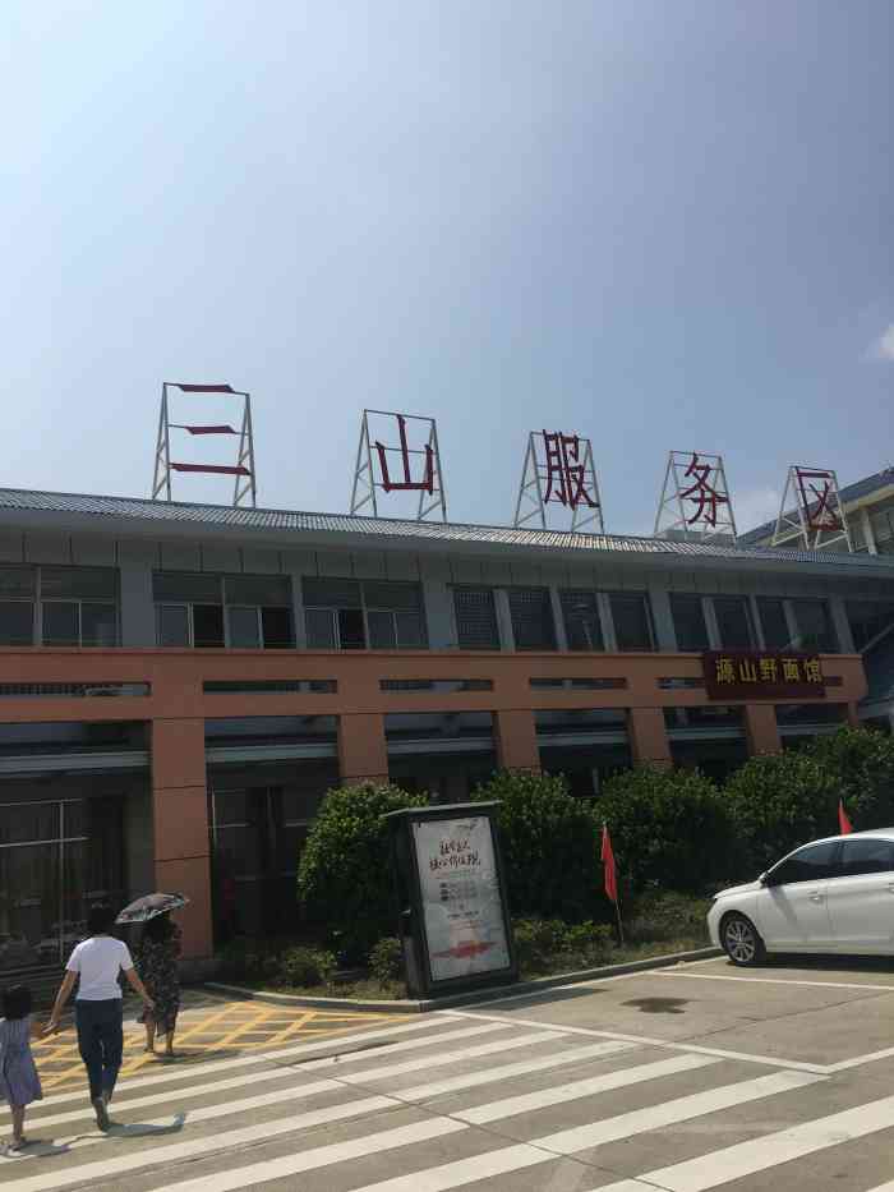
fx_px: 998
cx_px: 447
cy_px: 596
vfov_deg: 61.7
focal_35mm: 29
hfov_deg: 48.2
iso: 25
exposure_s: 1/3663
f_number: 2.2
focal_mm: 4.15
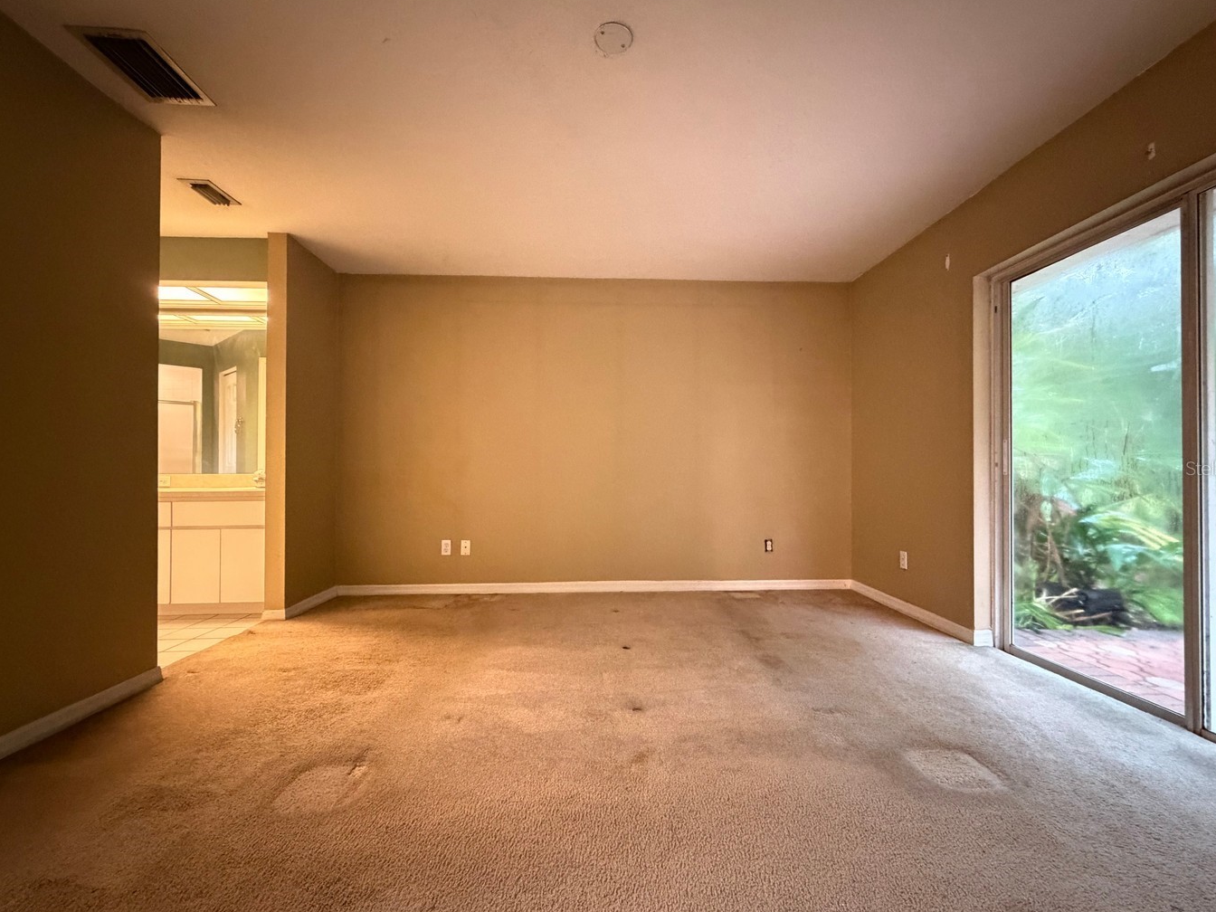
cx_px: 620
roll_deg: +0.0
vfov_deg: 81.7
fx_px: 527
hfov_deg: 98.2
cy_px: 468
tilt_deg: +0.7
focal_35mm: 15
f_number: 2.2
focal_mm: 2.22
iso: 1250
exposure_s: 1/30
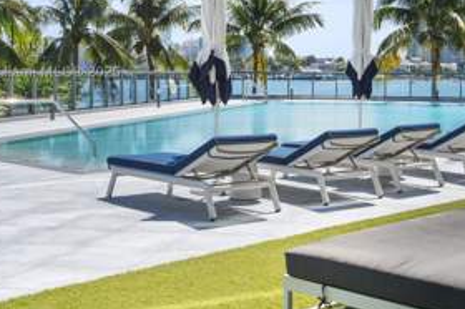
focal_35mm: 60
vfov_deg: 22.3
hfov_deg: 33.3
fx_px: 774
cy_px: 74
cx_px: 294
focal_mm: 35
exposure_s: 1/50
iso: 250
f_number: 13
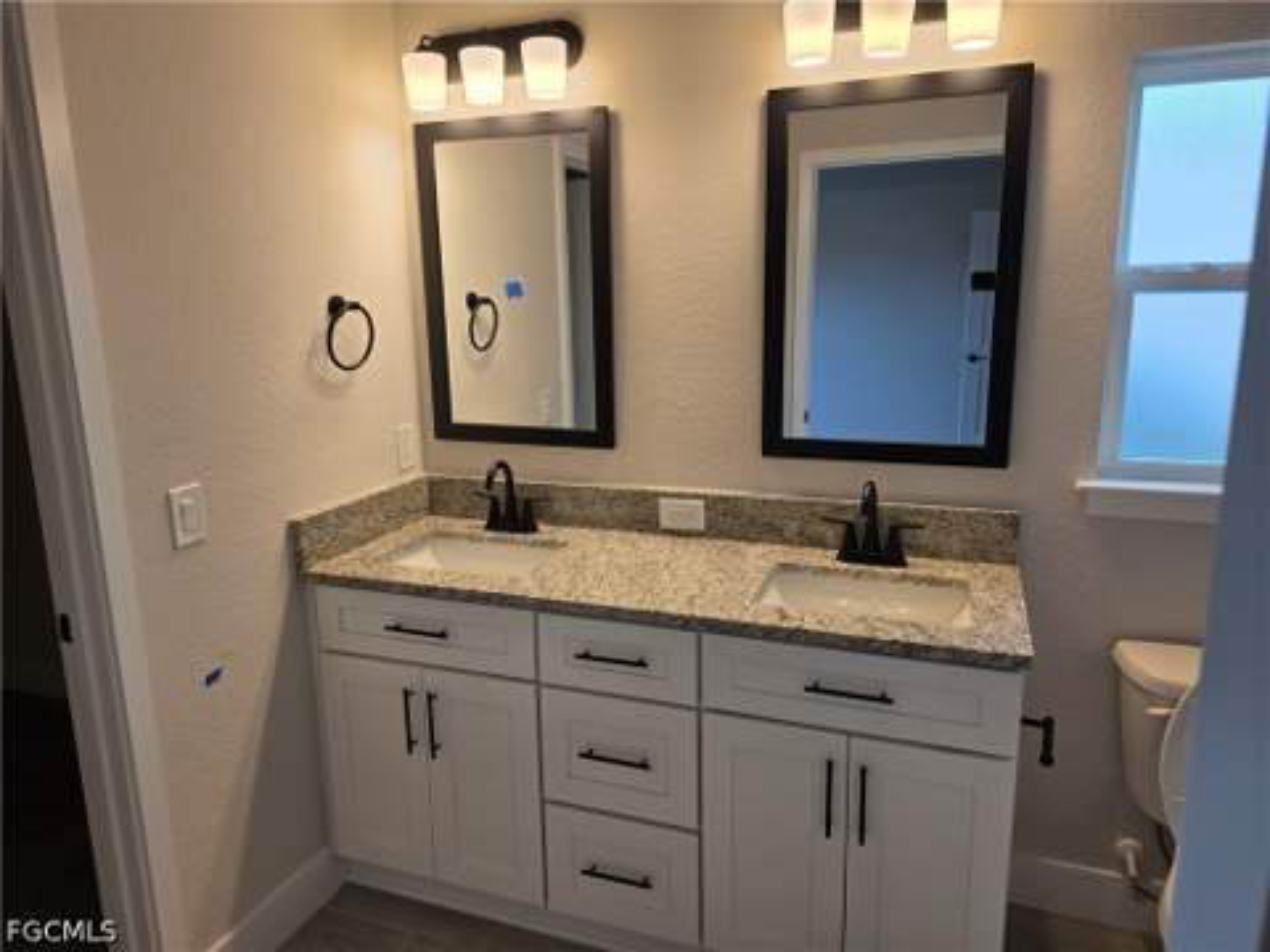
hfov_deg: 73.9
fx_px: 844
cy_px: 476
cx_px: 635
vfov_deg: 58.9
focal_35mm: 23
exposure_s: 1/120
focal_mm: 6.5
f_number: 1.4
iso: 20
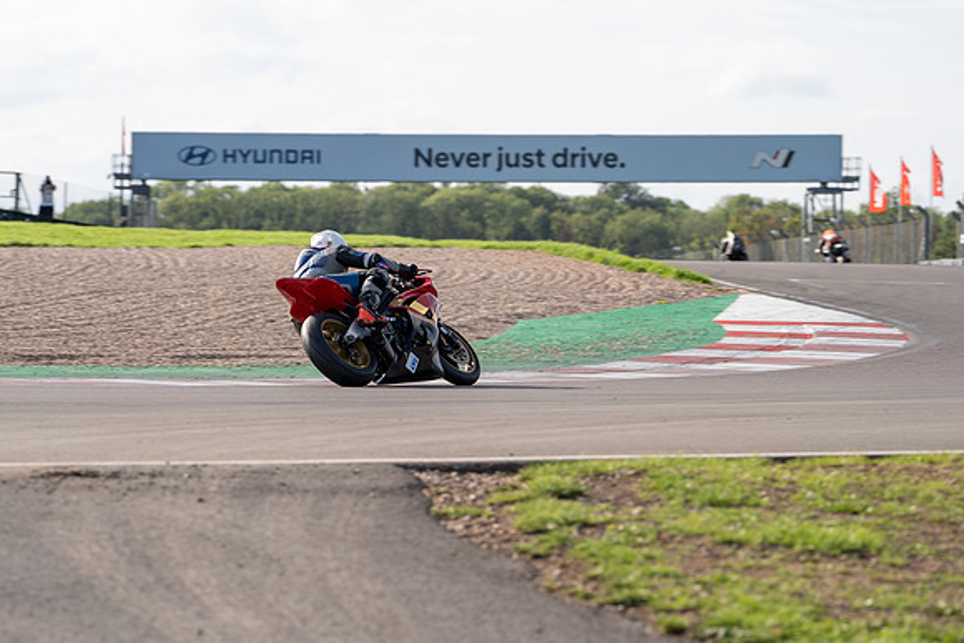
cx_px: 431
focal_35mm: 189
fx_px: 5062
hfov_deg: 10.9
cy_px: 355
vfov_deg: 7.3
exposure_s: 1/500
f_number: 5.6
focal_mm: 171
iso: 125
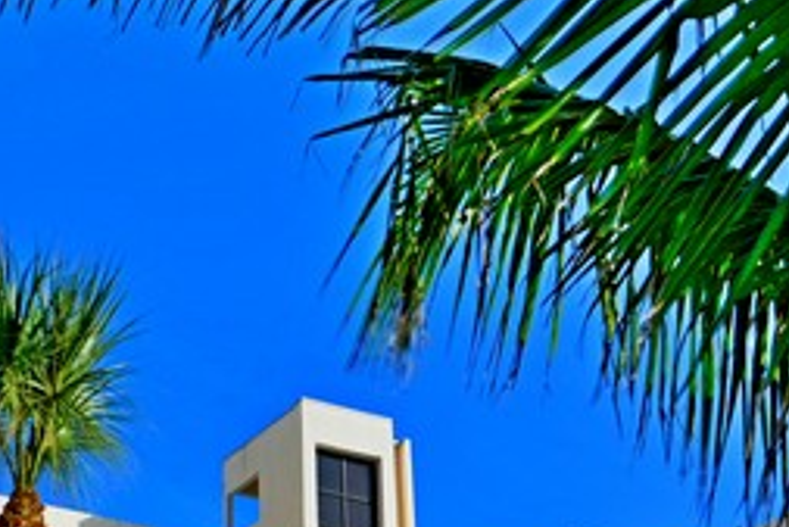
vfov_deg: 17.3
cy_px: 586
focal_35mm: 76
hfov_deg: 26.3
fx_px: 1667
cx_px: 184
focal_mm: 20
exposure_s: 1/320
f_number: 9
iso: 100
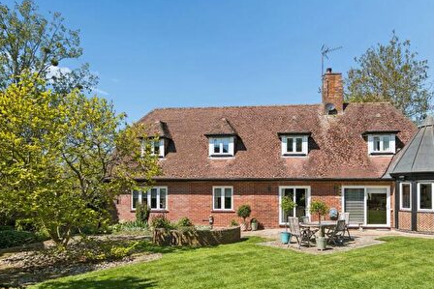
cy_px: 157
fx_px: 301
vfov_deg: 51.3
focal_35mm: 25
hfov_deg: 70.4
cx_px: 269
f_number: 6.3
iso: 100
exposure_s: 1/400
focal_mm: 16
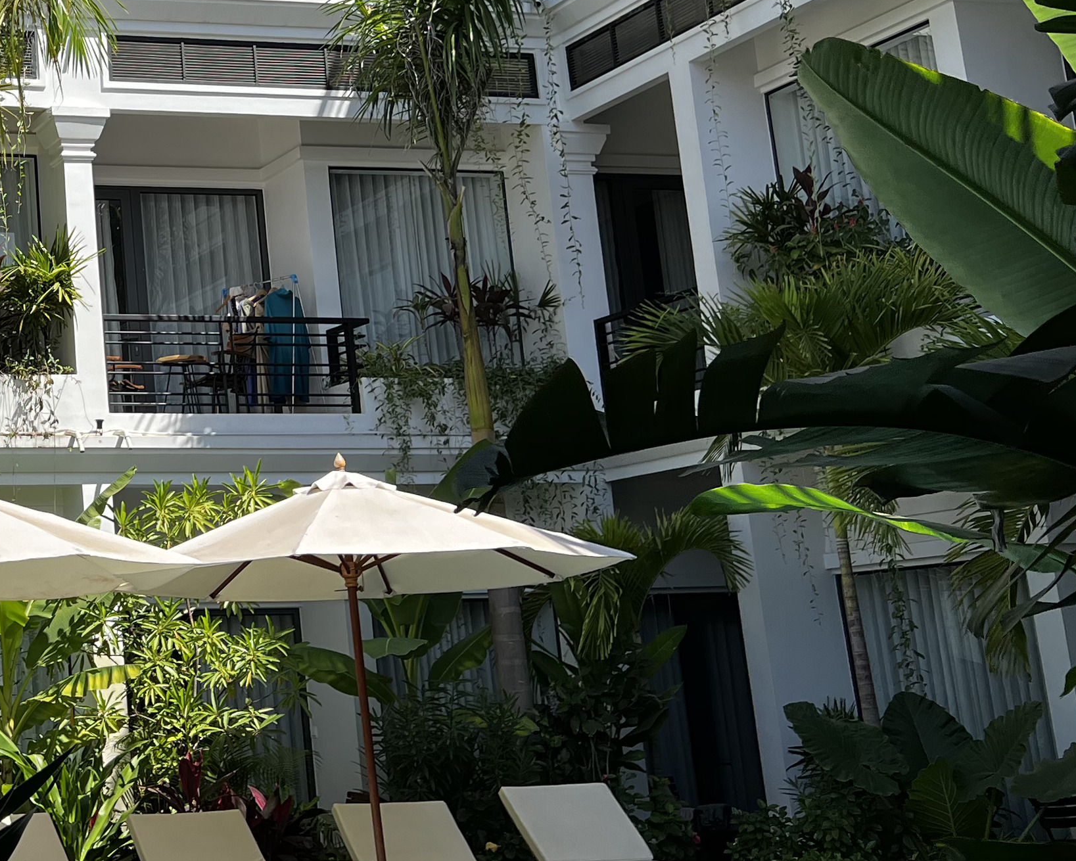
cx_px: -146
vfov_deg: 24.4
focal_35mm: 62
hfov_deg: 27.5
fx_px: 1975
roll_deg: +2.1
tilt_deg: +13.7
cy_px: 240
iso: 50
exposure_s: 1/2632
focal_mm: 5.7
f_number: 1.5
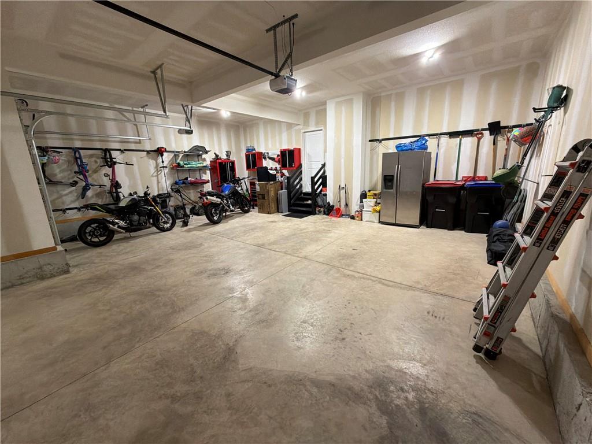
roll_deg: +2.3
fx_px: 239
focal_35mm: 14
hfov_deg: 102.1
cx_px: 296
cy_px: 222
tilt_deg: -13.3
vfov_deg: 85.7
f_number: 2.2
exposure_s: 1/120
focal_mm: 2.22
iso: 320
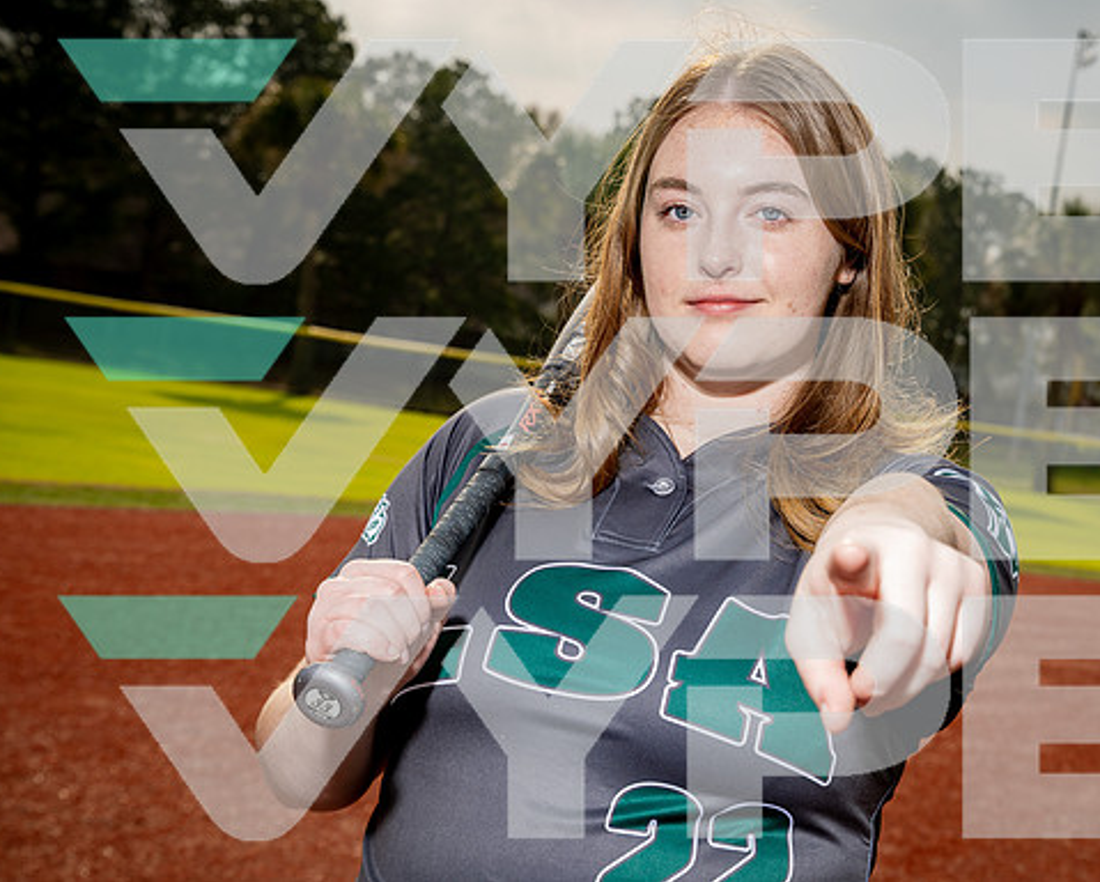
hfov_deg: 28.2
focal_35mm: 67
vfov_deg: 22.8
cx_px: 650
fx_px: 2183
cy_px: 440
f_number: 8
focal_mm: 59
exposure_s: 1/250
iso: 100
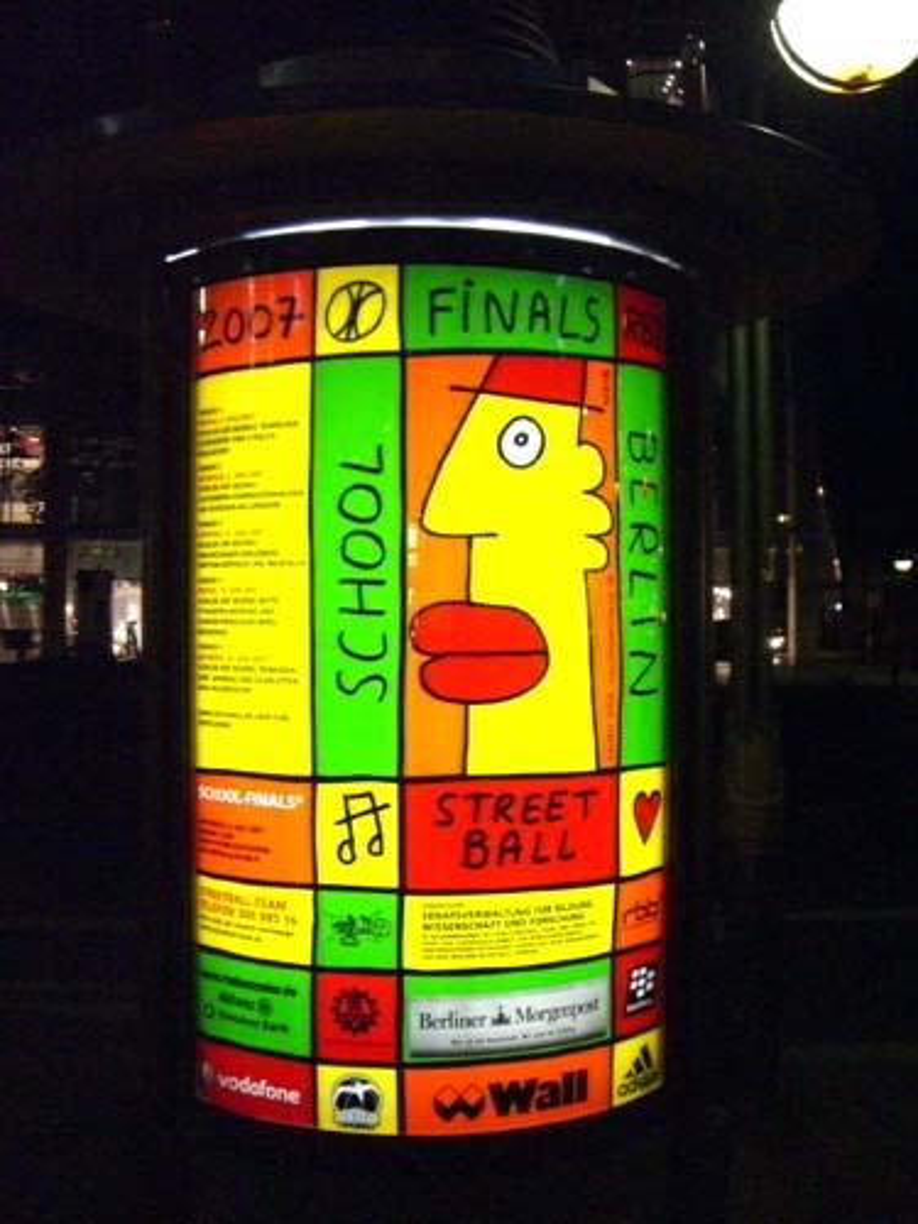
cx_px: 459
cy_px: 612
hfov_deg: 37.7
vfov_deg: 49.0
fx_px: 1344
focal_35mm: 38
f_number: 2.7
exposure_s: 1/125
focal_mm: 6.2
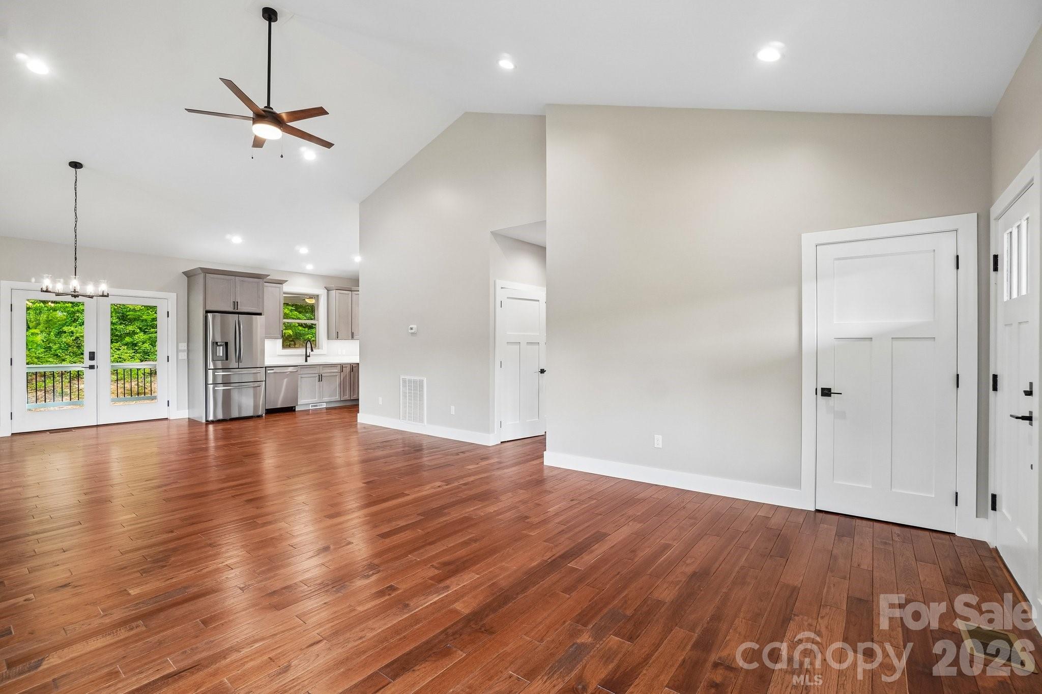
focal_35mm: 15
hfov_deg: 100.4
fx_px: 434
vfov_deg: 77.3
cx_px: 521
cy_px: 347
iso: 400
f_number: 8
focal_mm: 10
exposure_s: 1/20
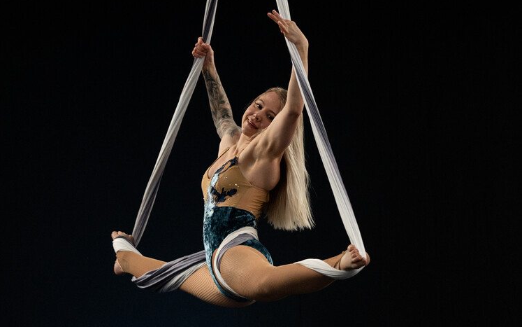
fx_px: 2234
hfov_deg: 13.3
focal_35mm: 157
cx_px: 300
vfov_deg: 8.4
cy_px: 204
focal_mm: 102
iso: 2500
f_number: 4
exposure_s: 1/500
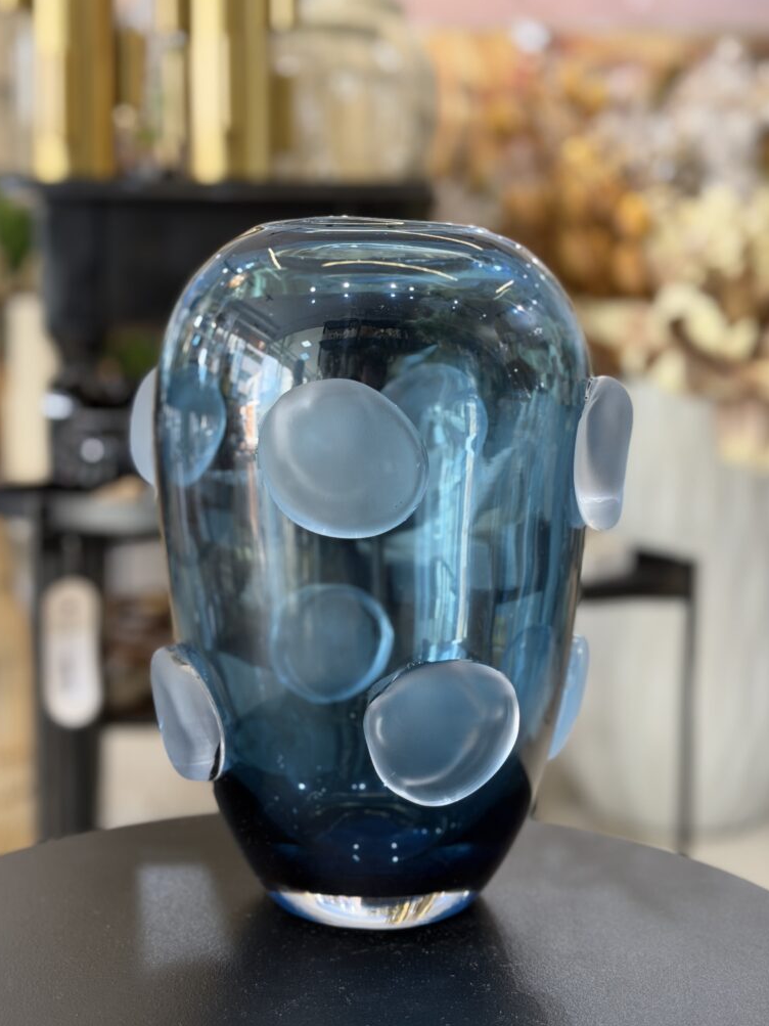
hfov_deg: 29.7
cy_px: 520
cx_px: 380
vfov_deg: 38.9
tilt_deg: -5.5
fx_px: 1452
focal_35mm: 49
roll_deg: -1.3
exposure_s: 1/60
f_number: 1.78
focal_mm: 6.76
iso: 160
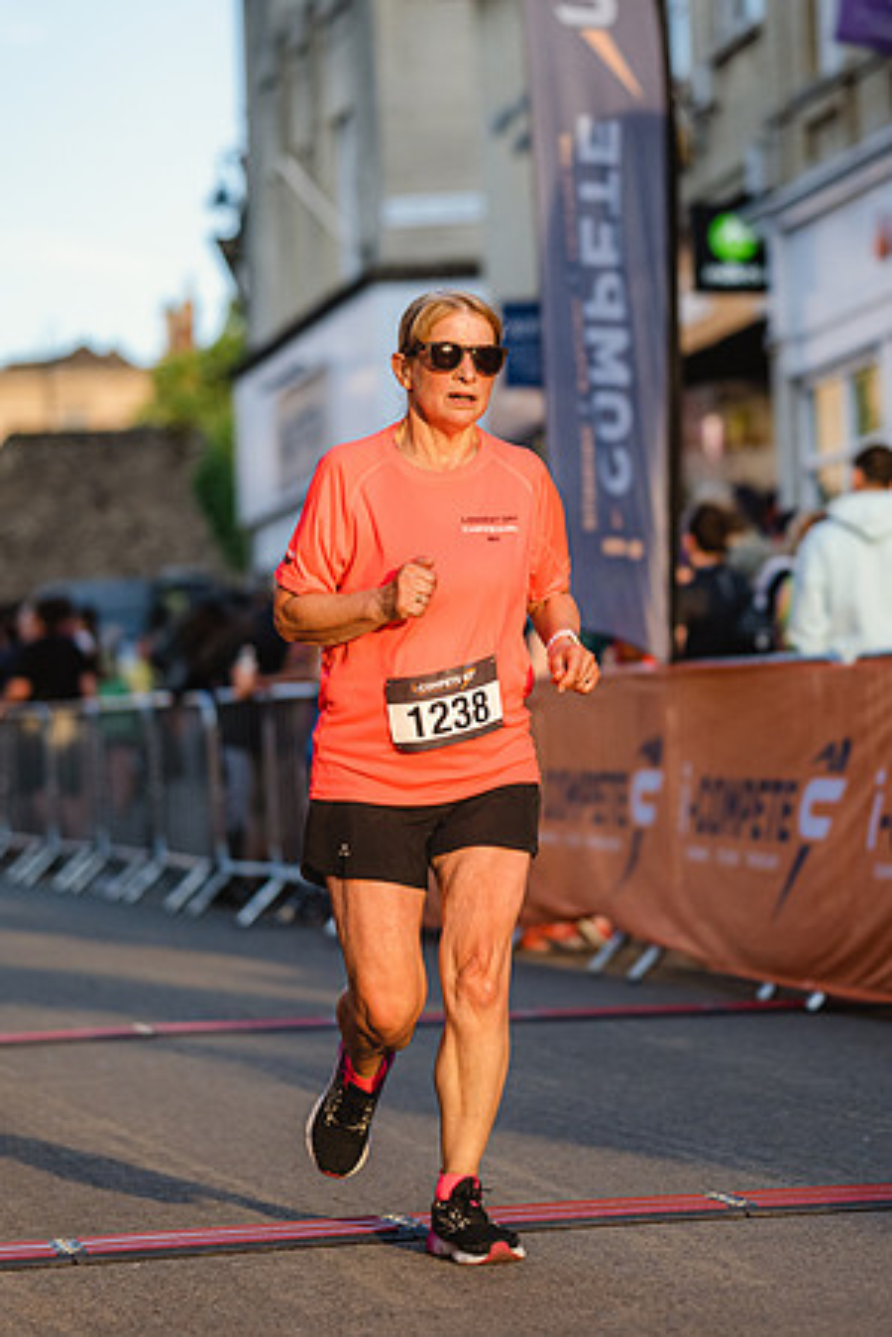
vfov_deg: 14.6
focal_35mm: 140
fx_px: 5220
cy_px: 624
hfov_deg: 9.7
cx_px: 697
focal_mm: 85
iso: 640
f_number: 2
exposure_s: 1/4000
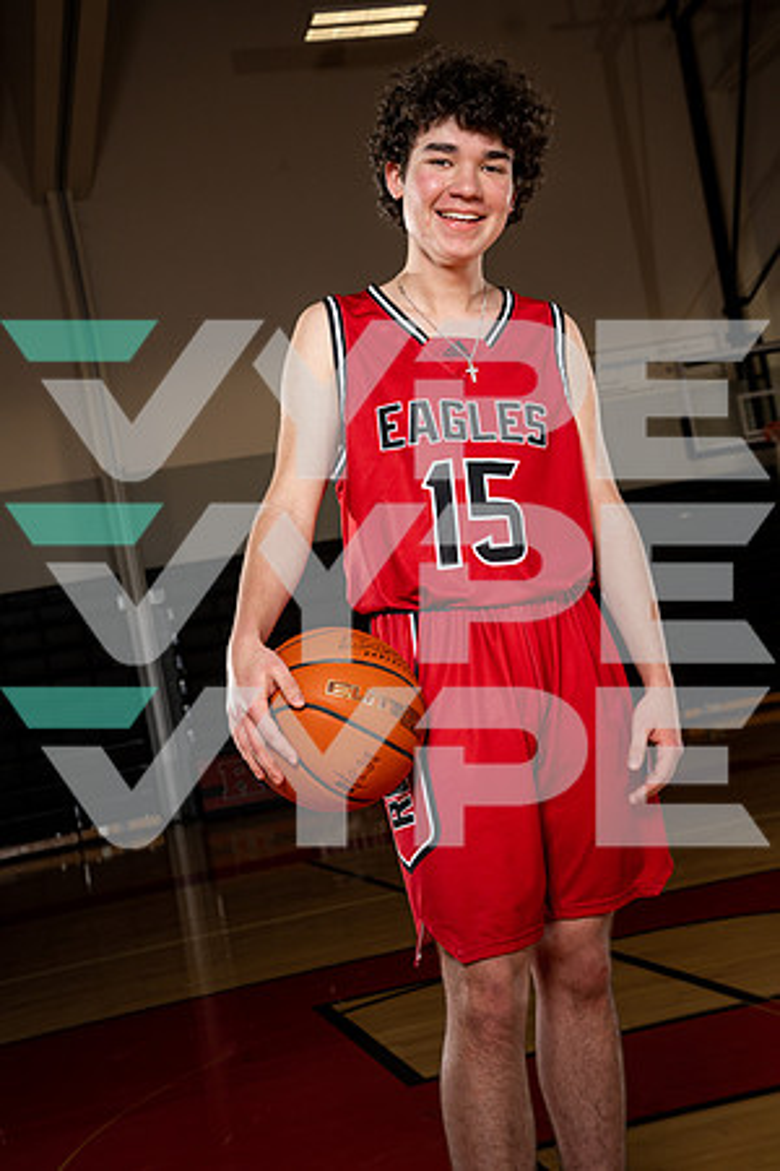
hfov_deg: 25.1
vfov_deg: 36.9
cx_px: 390
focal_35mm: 54
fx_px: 1755
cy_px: 586
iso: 400
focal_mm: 54
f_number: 8
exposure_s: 1/250
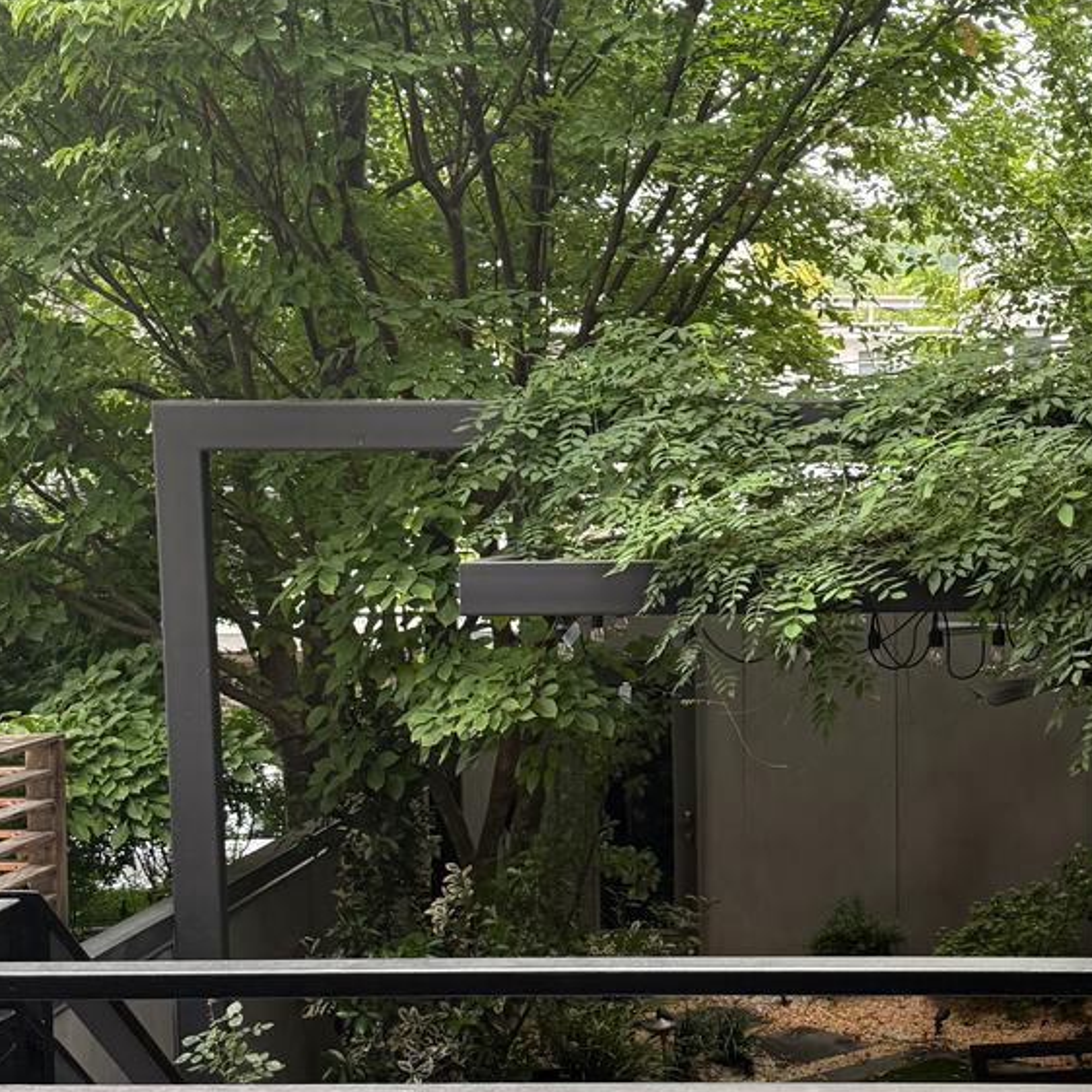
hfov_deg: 28.9
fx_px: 2070
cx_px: 865
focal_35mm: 58
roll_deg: +0.5
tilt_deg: -5.2
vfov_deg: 29.4
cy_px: 678
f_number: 1.78
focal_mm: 6.76
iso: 200
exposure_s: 1/170
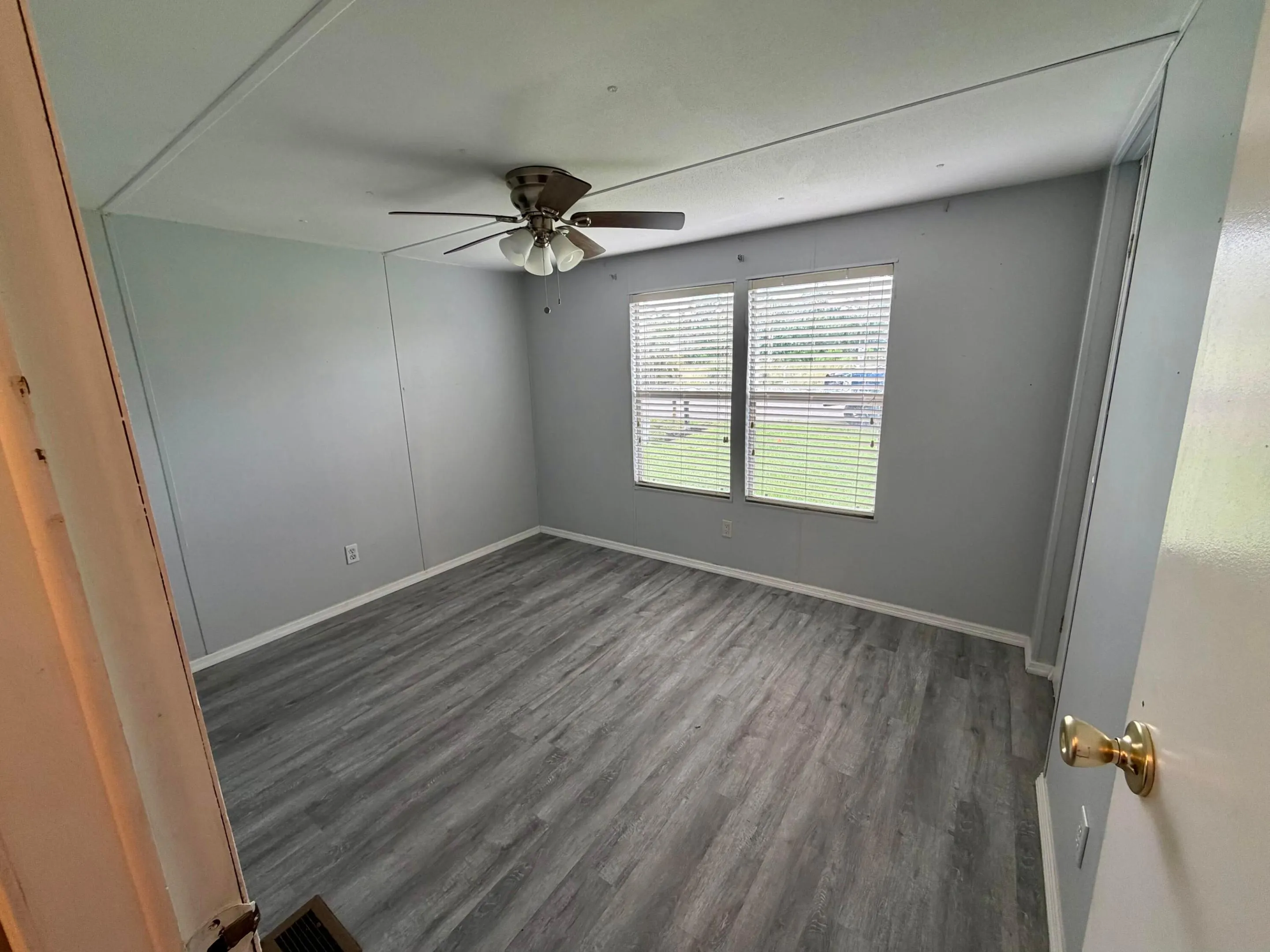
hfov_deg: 102.1
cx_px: 635
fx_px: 514
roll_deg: +2.2
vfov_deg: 85.7
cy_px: 476
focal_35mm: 14
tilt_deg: -13.0
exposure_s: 1/120
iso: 160
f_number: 2.2
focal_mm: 2.22
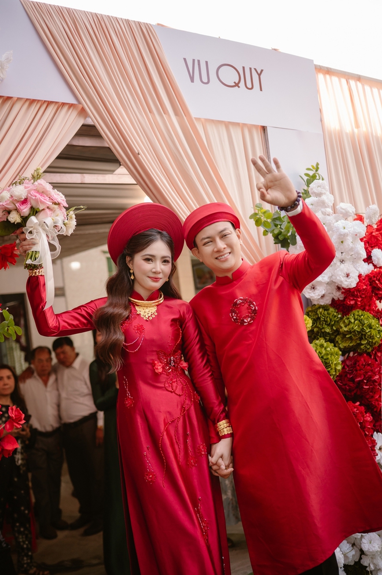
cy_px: 288
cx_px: 191
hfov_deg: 37.8
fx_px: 558
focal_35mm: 35
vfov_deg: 54.5
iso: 500
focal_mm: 35
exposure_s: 1/800
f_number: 2
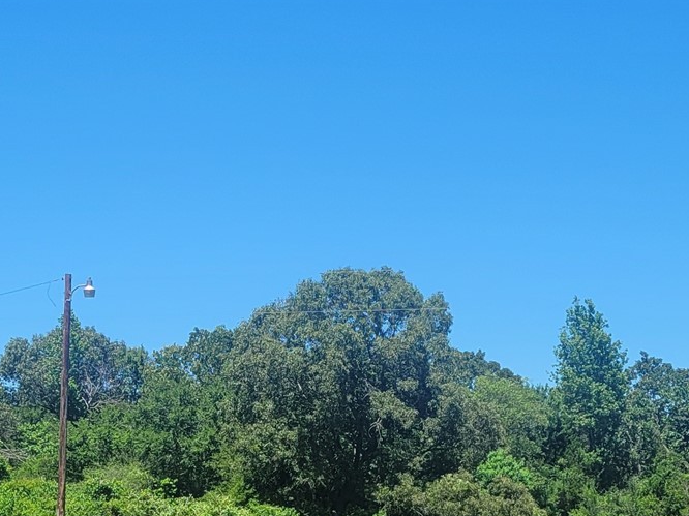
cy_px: 250
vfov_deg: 18.4
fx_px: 1592
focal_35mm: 80
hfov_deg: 24.3
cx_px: 248
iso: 40
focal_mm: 5.4
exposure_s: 1/2000
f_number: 1.8
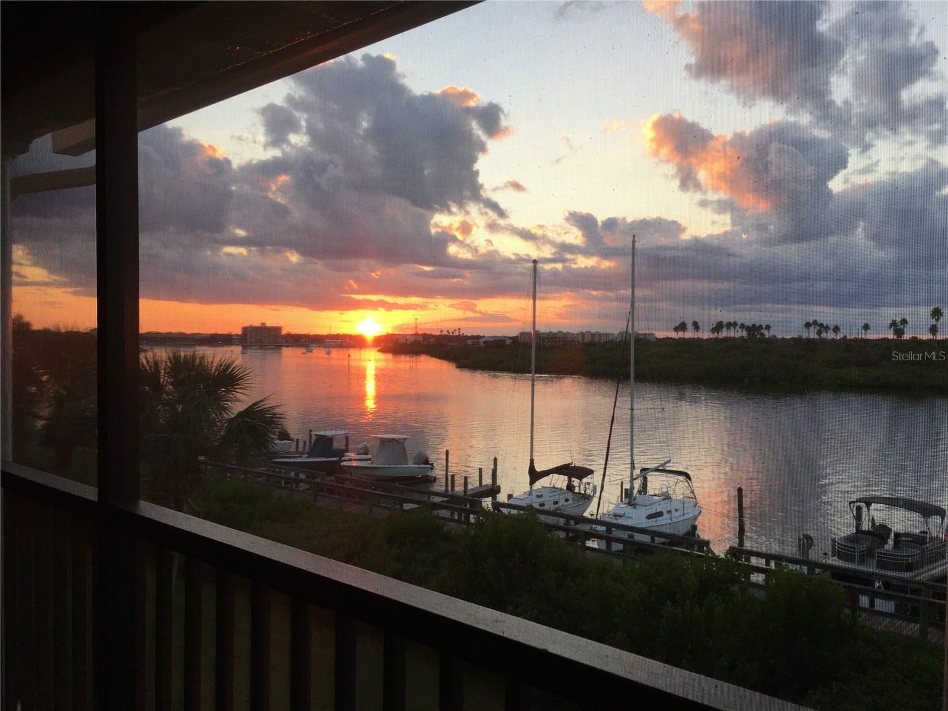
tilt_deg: -1.3
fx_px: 794
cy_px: 356
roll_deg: +0.0
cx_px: 474
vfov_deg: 48.2
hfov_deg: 61.7
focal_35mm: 29
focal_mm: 4.15
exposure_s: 1/120
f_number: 2.2
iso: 40
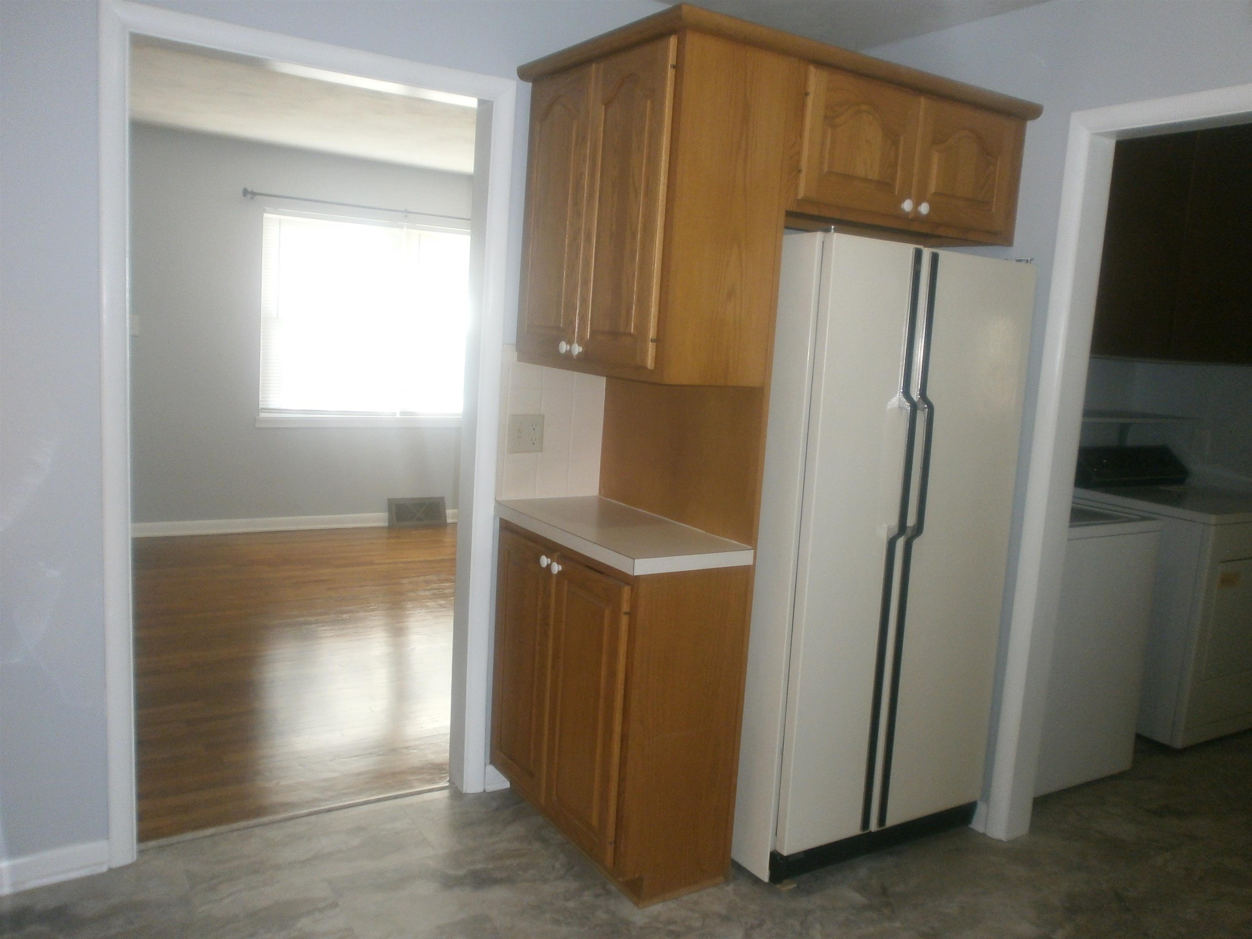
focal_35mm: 27
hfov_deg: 65.3
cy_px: 470
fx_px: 977
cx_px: 626
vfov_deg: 51.4
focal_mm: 4.8
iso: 125
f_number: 2.9
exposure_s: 1/30
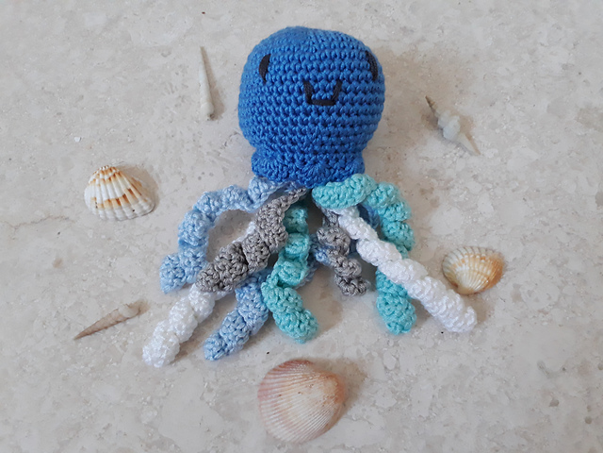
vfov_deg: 51.4
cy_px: 226
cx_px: 302
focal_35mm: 27
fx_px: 470
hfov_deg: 65.3
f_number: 1.9
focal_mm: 3.6
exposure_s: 1/17
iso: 320
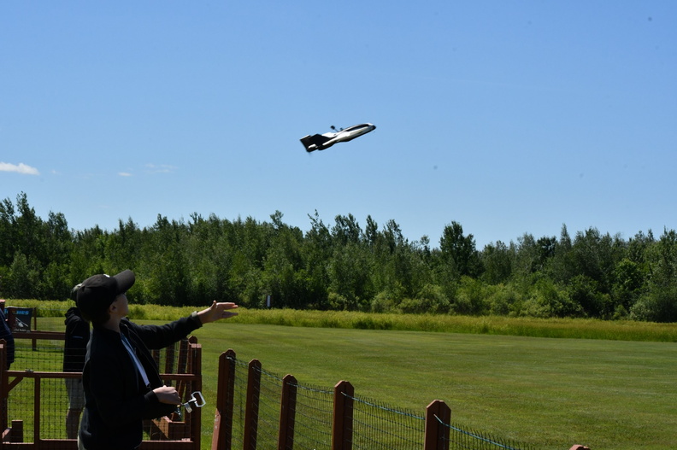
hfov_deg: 24.8
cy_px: 225
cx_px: 338
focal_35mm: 82
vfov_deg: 16.6
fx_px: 1541
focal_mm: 55
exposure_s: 1/800
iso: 800
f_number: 16
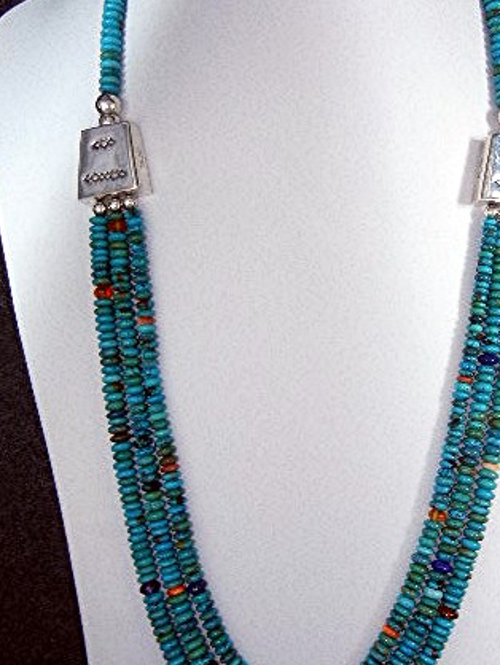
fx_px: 789
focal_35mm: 41
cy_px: 348
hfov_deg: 35.0
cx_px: 305
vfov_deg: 45.7
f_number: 3.5
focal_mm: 5.4
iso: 230
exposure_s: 1/73.5
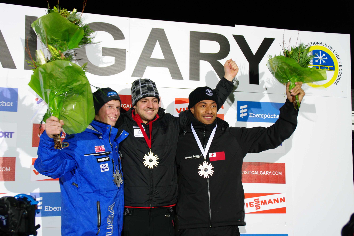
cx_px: 177
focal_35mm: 50
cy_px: 118
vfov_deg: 27.2
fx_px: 486
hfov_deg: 40.0
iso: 400
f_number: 4
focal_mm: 33
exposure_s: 1/20
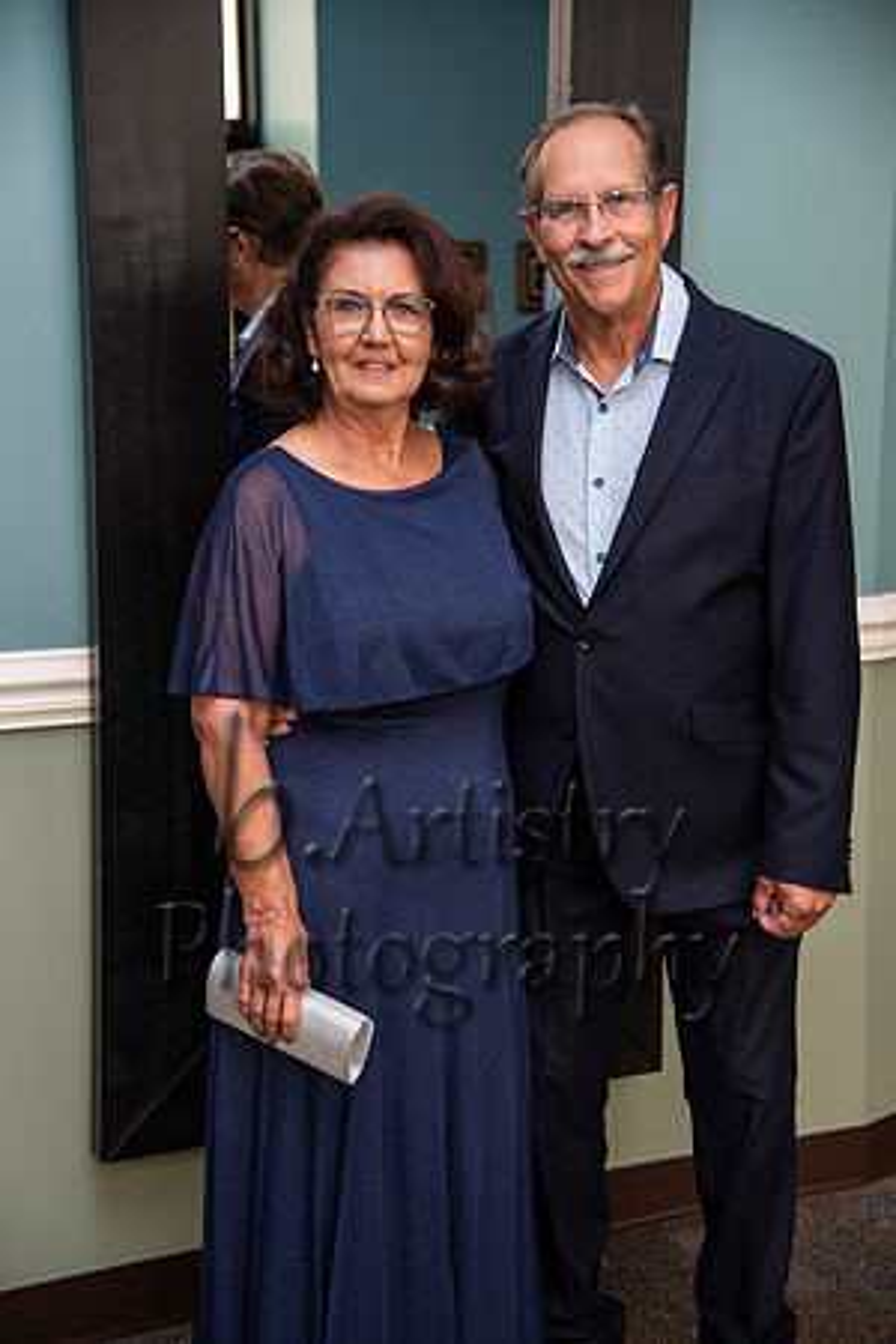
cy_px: 672
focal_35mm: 62
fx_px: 2314
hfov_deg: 21.9
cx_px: 448
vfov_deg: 32.4
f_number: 4
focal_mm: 62
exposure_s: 1/160
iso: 400
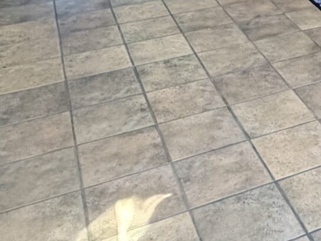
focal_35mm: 66
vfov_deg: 19.1
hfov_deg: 25.7
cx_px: 406
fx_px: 612
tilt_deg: -7.6
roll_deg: -2.6
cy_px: -135
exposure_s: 1/120
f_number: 2.2
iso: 200
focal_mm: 2.22
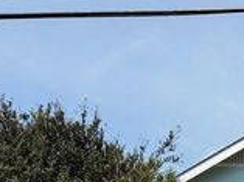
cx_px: 340
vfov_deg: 16.4
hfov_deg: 20.9
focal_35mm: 83
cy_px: 261
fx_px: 584
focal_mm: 5.96
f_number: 1.6
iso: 50
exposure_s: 1/3831
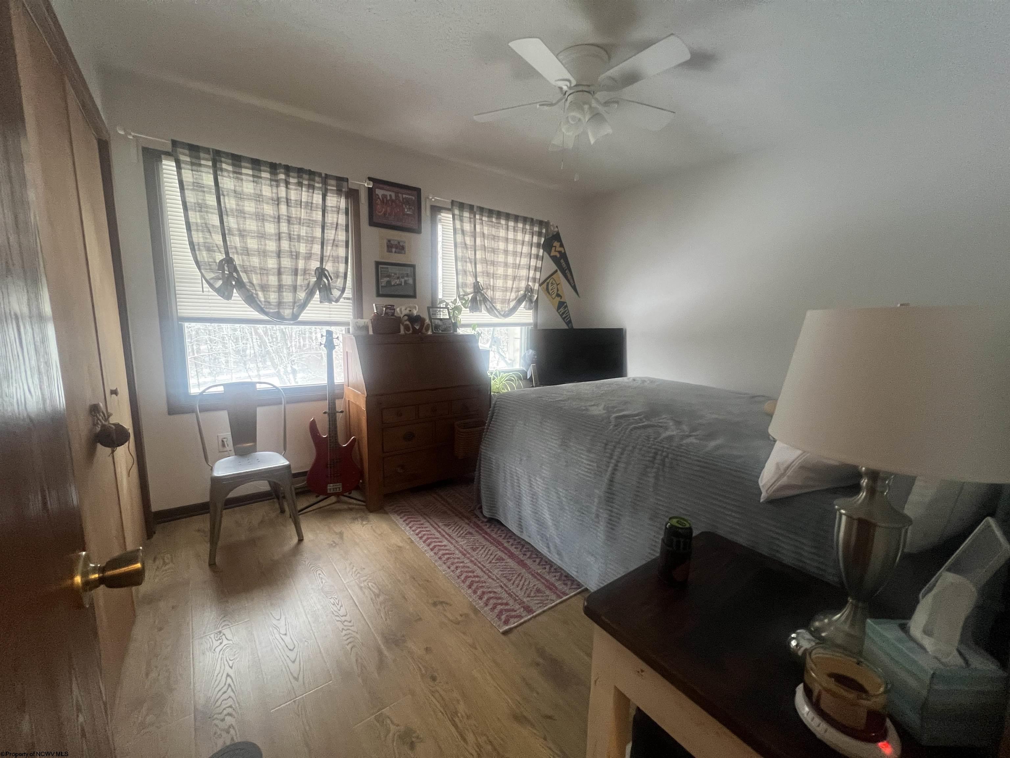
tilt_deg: -8.1
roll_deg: -1.2
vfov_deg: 89.9
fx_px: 379
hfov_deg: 106.2
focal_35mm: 13
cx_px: 505
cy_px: 379
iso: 400
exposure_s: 1/60
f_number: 1.8
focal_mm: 1.57
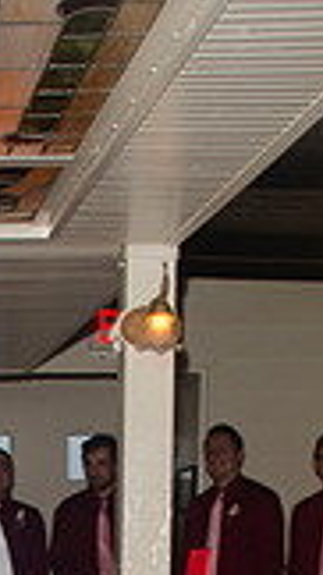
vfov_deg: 20.2
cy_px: 763
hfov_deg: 11.9
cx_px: -192
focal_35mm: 96
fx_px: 1463
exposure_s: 1/60
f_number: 5.6
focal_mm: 22
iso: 400
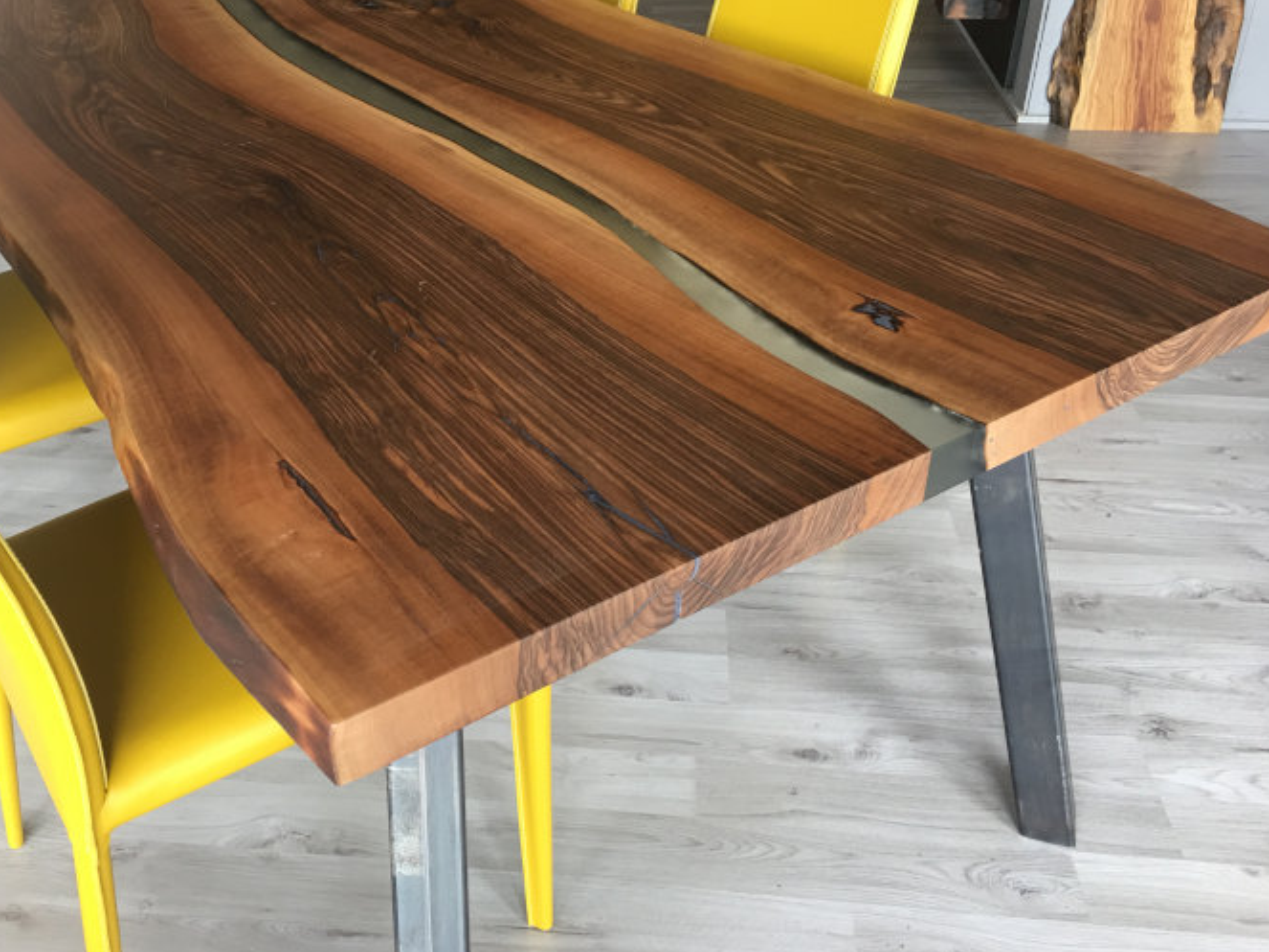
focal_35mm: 35
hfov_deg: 52.3
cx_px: 511
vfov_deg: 40.6
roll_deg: +1.7
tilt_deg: -30.4
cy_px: 406
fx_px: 1283
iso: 40
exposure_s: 1/33
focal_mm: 4.15
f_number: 2.2
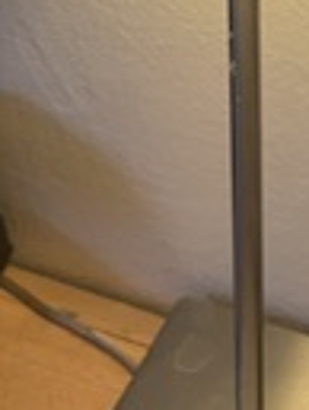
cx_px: 260
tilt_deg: -23.2
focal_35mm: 92
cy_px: -230
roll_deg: +0.8
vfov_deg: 18.5
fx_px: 1093
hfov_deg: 15.9
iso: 80
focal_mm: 4.2
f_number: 1.6
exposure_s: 1/60
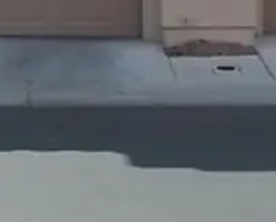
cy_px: -262
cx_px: 37
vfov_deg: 8.8
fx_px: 1342
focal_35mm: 164
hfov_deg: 11.7
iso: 80
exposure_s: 1/100
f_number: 8
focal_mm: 4.6
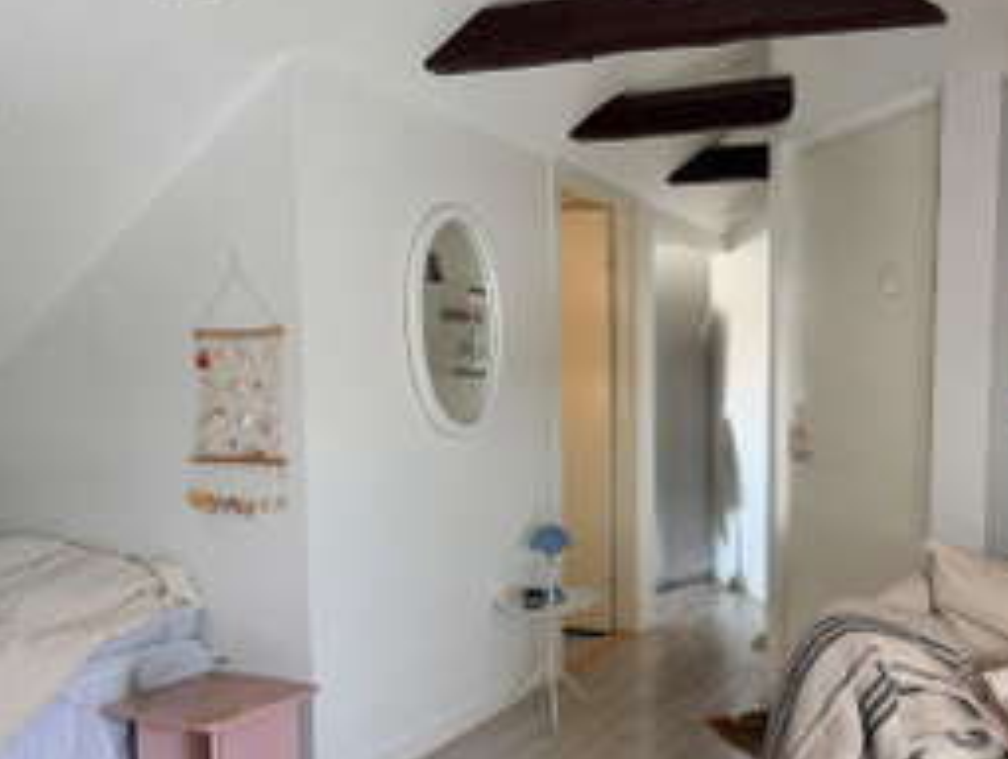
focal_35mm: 35
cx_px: 727
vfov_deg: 40.6
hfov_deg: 50.9
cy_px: 466
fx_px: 1021
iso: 160
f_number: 1.78
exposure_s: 1/121
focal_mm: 6.76
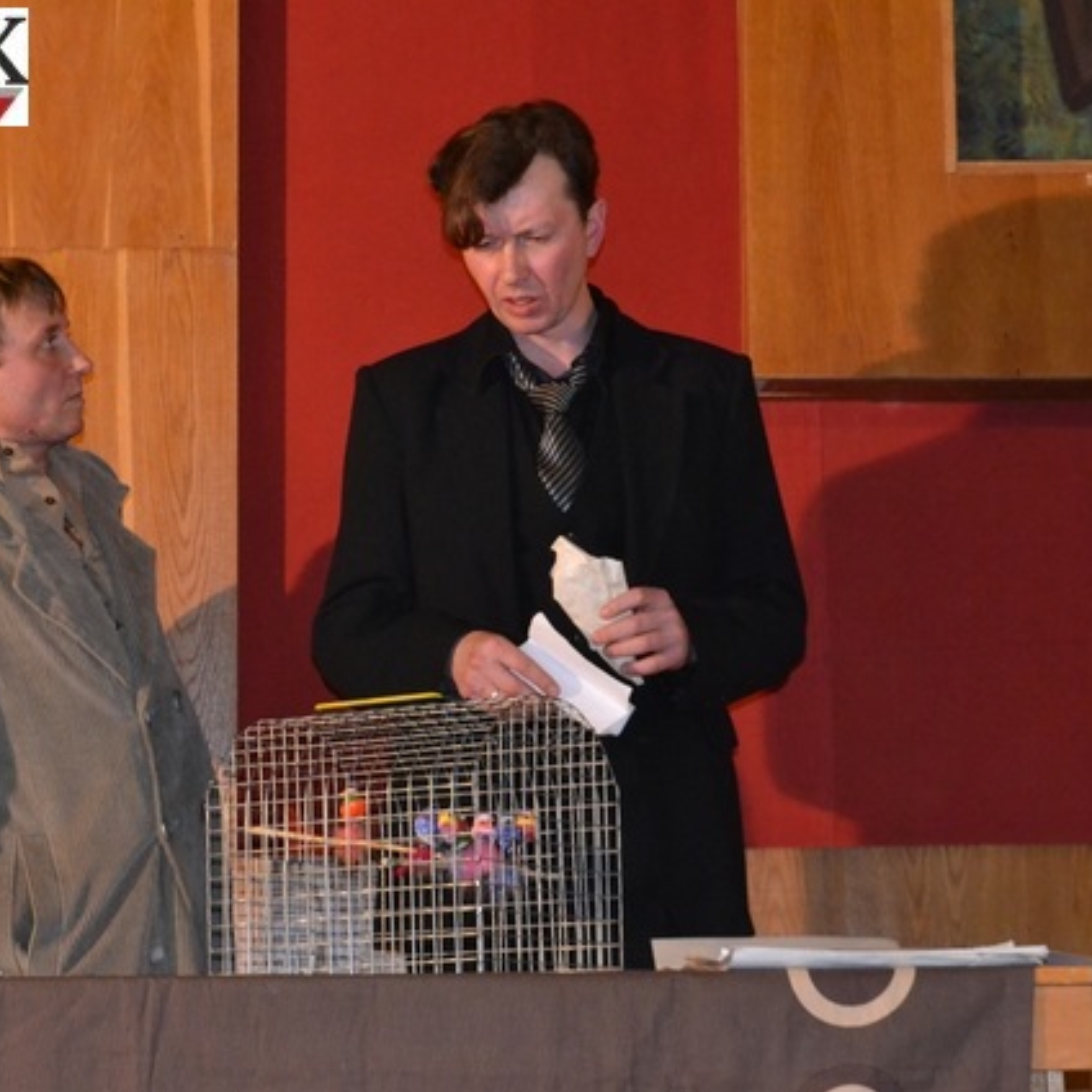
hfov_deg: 17.3
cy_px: 547
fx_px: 3569
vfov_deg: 17.4
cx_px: 330
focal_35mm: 100
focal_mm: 52
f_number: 5.6
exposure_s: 1/60
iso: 3200
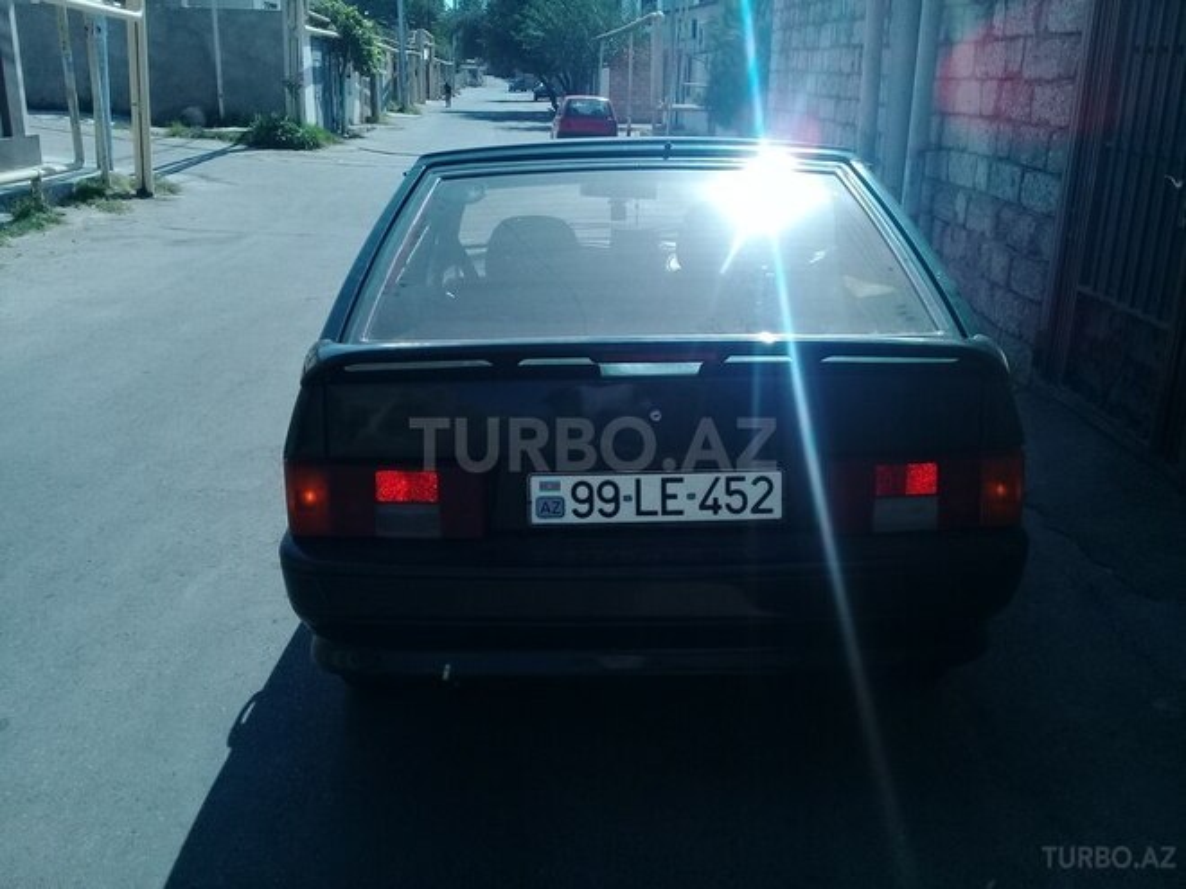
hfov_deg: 58.4
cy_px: 444
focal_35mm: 31
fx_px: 1062
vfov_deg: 45.4
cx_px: 593
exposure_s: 1/1613
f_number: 2.2
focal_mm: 3.3
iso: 64
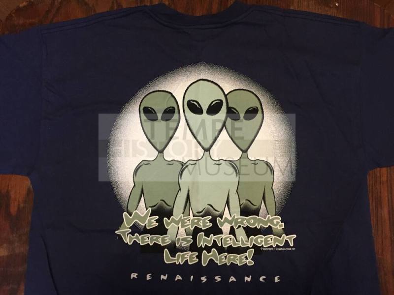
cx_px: 197
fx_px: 330
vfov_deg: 48.2
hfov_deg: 61.7
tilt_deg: -83.5
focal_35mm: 29
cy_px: 148
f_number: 2.2
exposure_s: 1/30
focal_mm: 4.15
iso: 200
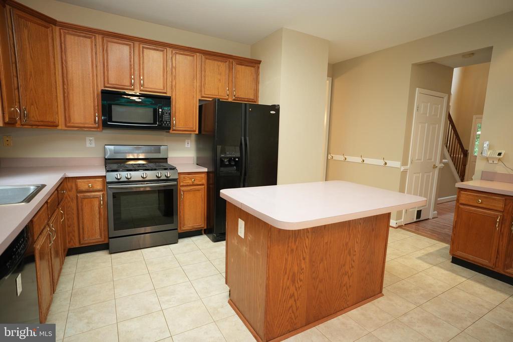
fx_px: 266
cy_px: 171
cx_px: 256
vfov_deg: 65.4
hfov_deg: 87.8
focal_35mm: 19
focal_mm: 18.7
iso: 800
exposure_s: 1/60
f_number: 2.8
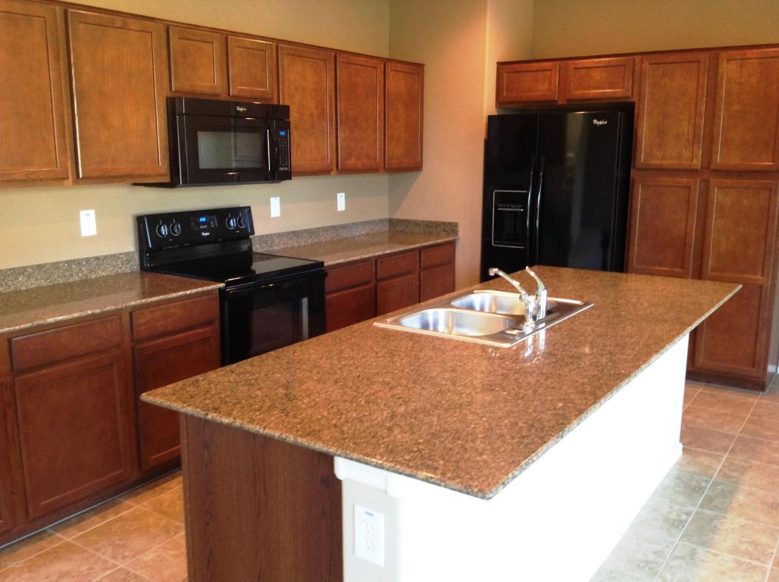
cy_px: 291
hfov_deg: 52.7
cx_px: 390
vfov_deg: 40.6
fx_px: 787
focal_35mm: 35
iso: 160
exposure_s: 1/15
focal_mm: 4.28
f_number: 2.4
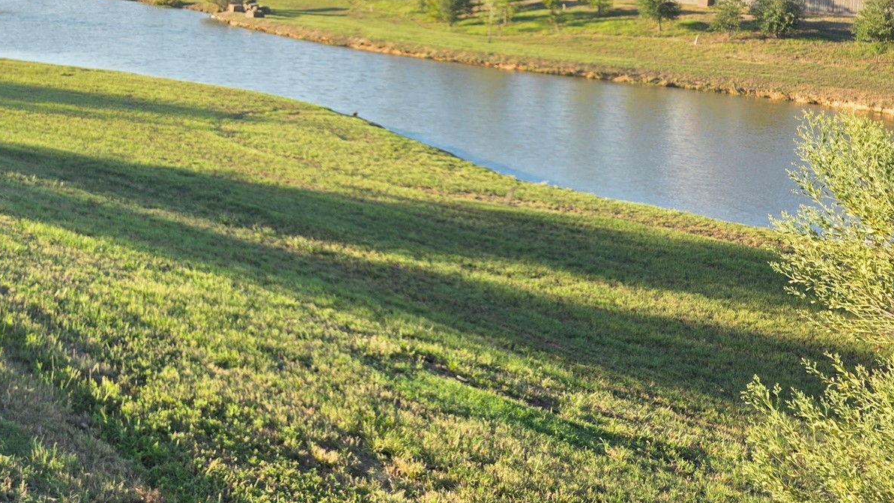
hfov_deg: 44.2
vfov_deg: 26.4
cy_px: 9
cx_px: 134
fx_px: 1019
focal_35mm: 43
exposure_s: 1/359
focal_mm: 6.3
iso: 32
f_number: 1.7
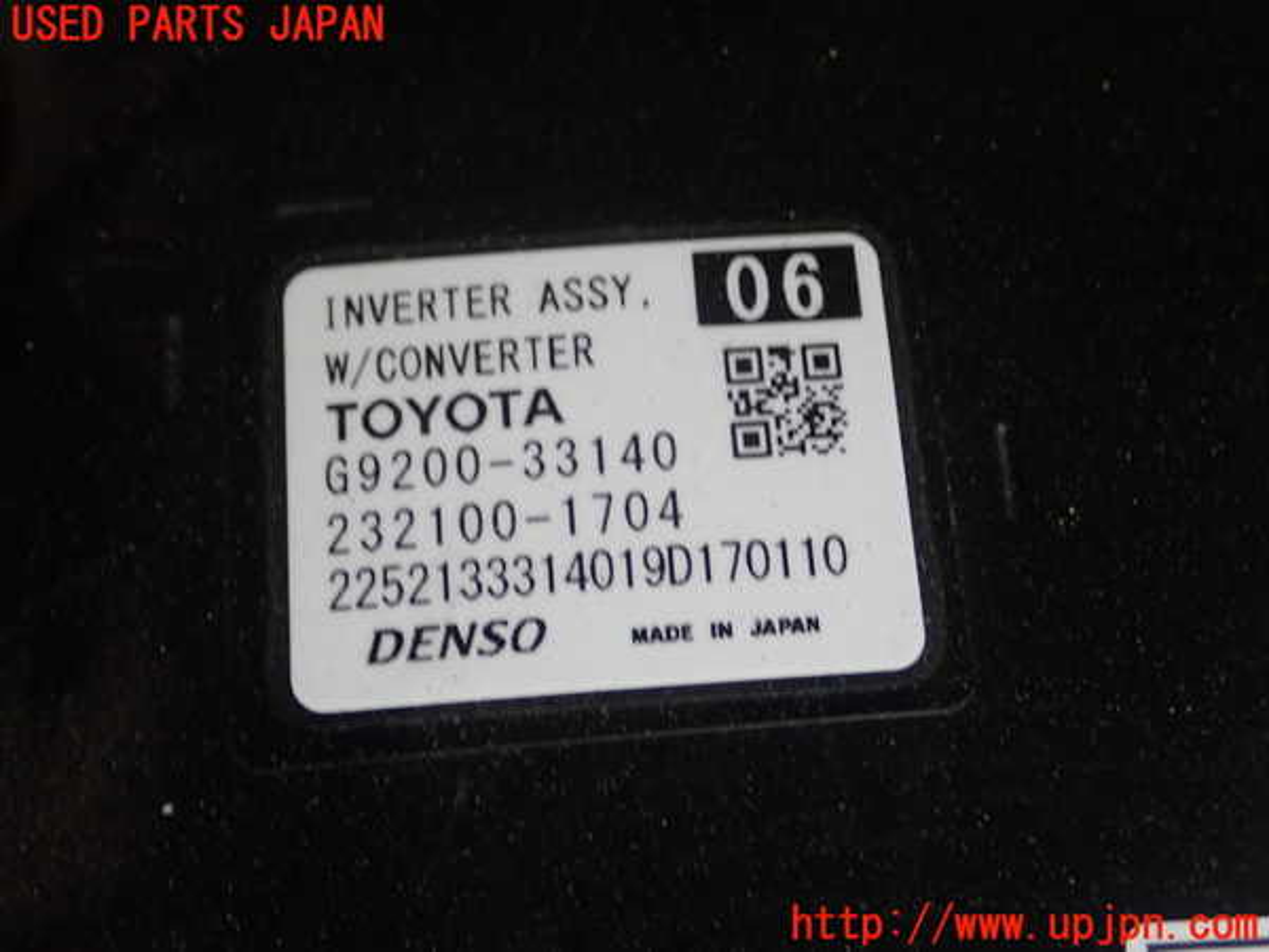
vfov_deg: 29.7
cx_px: 634
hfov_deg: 38.9
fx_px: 1796
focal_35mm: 49
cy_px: 476
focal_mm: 8.99
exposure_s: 1/50
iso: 320
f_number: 3.2
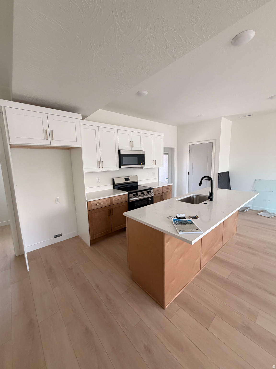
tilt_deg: -8.2
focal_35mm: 14
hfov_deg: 85.7
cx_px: 138
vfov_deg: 102.1
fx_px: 149
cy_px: 184
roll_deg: +1.9
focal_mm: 2.22
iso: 250
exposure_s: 1/121
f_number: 2.2
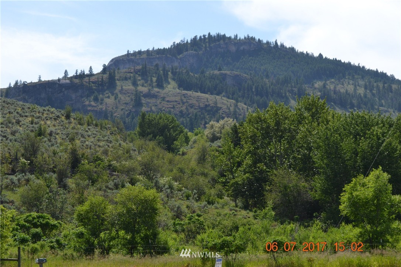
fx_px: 919
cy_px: 134
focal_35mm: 82
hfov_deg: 24.6
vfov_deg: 16.6
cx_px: 200
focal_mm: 55
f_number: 8
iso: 100
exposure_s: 1/250
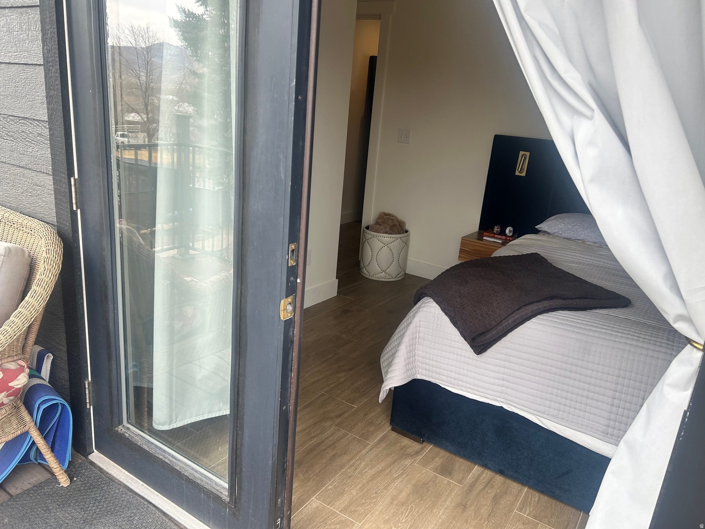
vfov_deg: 53.1
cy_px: 264
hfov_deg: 67.3
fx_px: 530
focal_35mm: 26
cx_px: 352
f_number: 1.5
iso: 50
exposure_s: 1/443
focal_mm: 5.7
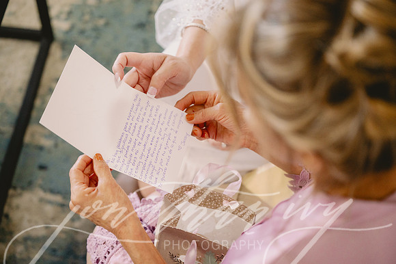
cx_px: 198
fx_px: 770
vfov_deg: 19.4
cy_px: 132
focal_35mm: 70
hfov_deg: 28.9
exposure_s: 1/320
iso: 2000
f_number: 2.8
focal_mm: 70
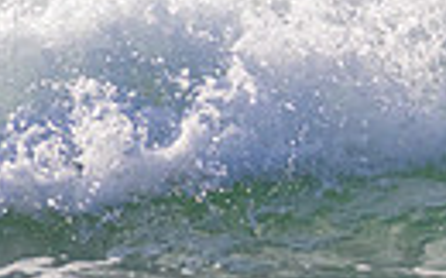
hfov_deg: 0.6
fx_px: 44145
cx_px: 734
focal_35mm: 3635
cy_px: -149
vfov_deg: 0.4
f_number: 11
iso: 1250
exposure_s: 1/2000
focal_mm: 800
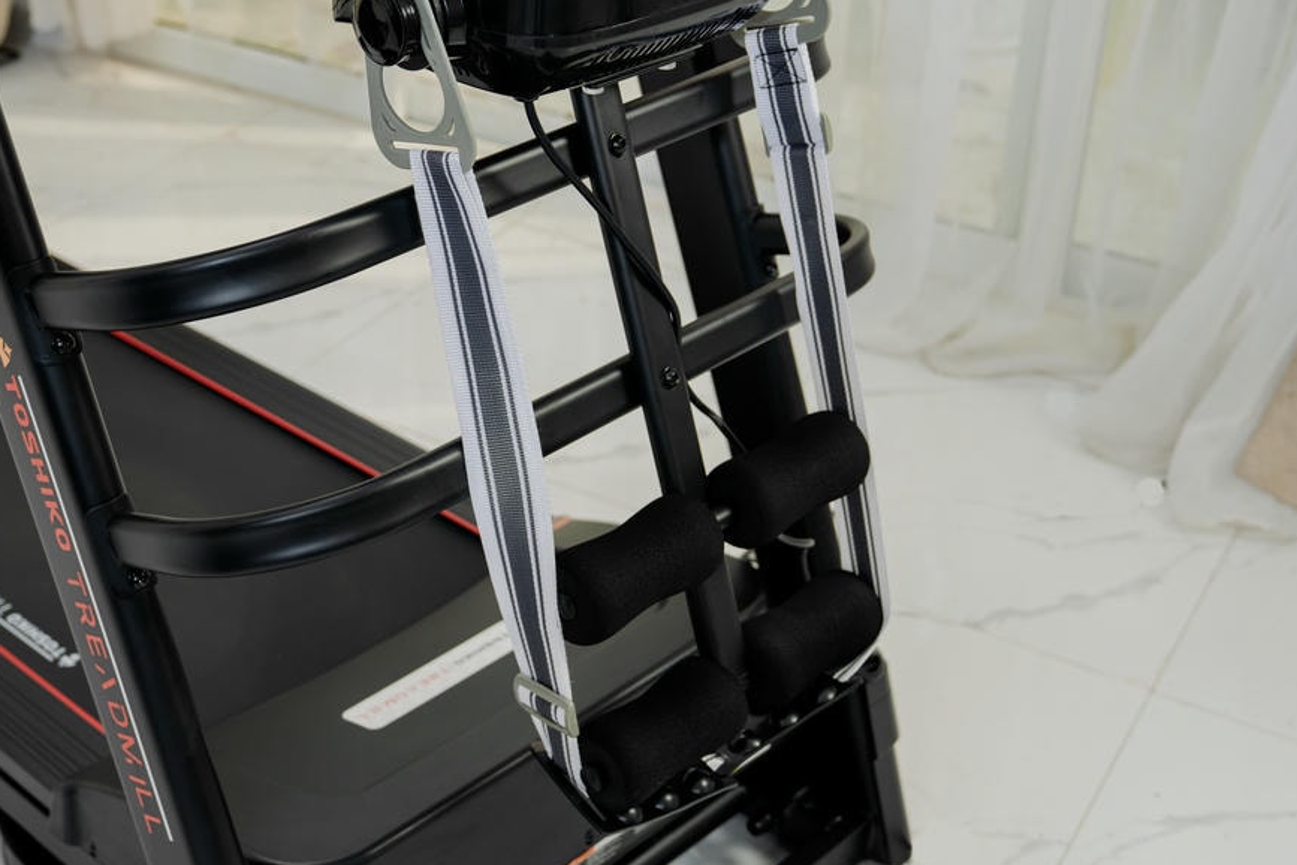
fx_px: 1945
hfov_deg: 36.8
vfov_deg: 25.0
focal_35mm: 54
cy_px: 355
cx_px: 577
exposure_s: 1/160
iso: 320
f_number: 4
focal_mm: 39
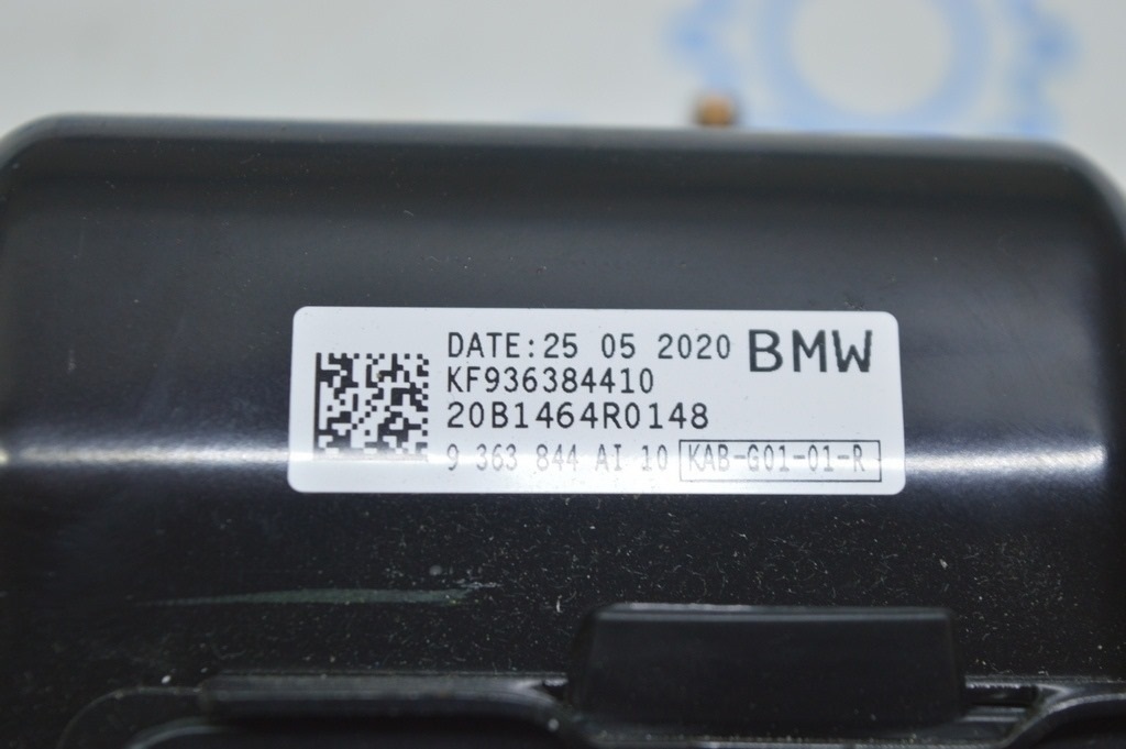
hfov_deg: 24.6
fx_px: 2578
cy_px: 374
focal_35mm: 82
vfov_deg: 16.5
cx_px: 563
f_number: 5.6
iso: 400
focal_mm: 55
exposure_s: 1/40
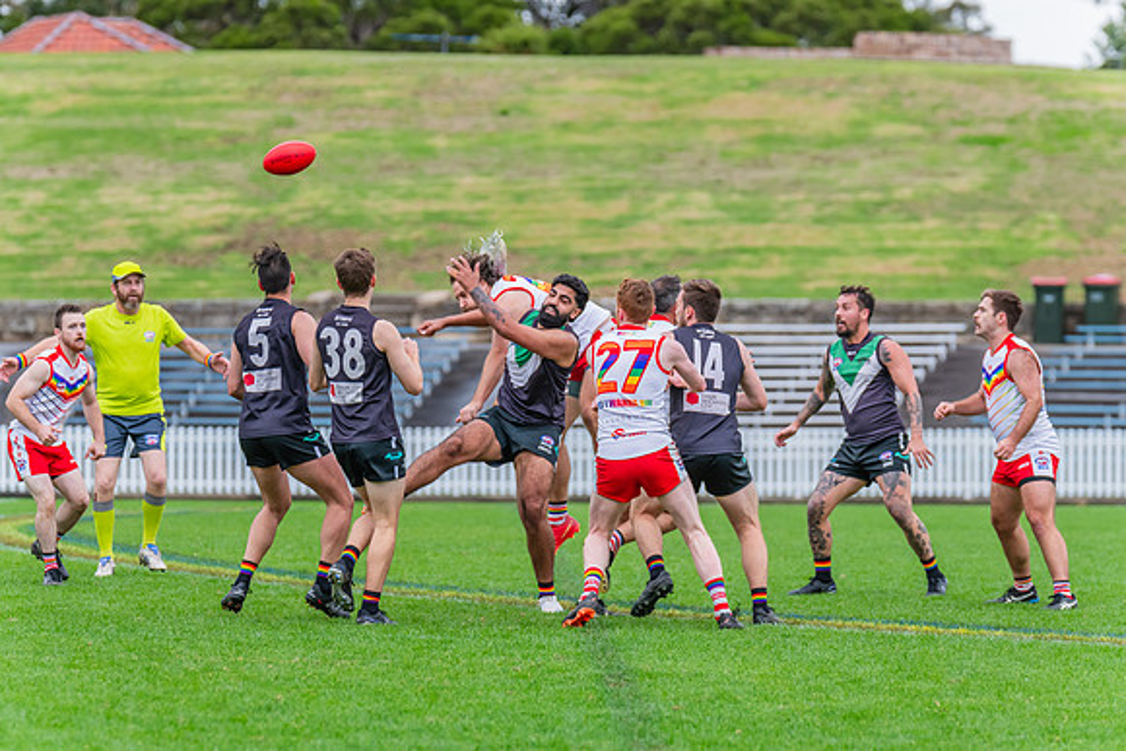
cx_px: 563
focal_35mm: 291
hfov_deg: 7.1
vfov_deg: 4.7
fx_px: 9091
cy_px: 376
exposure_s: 1/1000
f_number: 5.6
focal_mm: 290
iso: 800
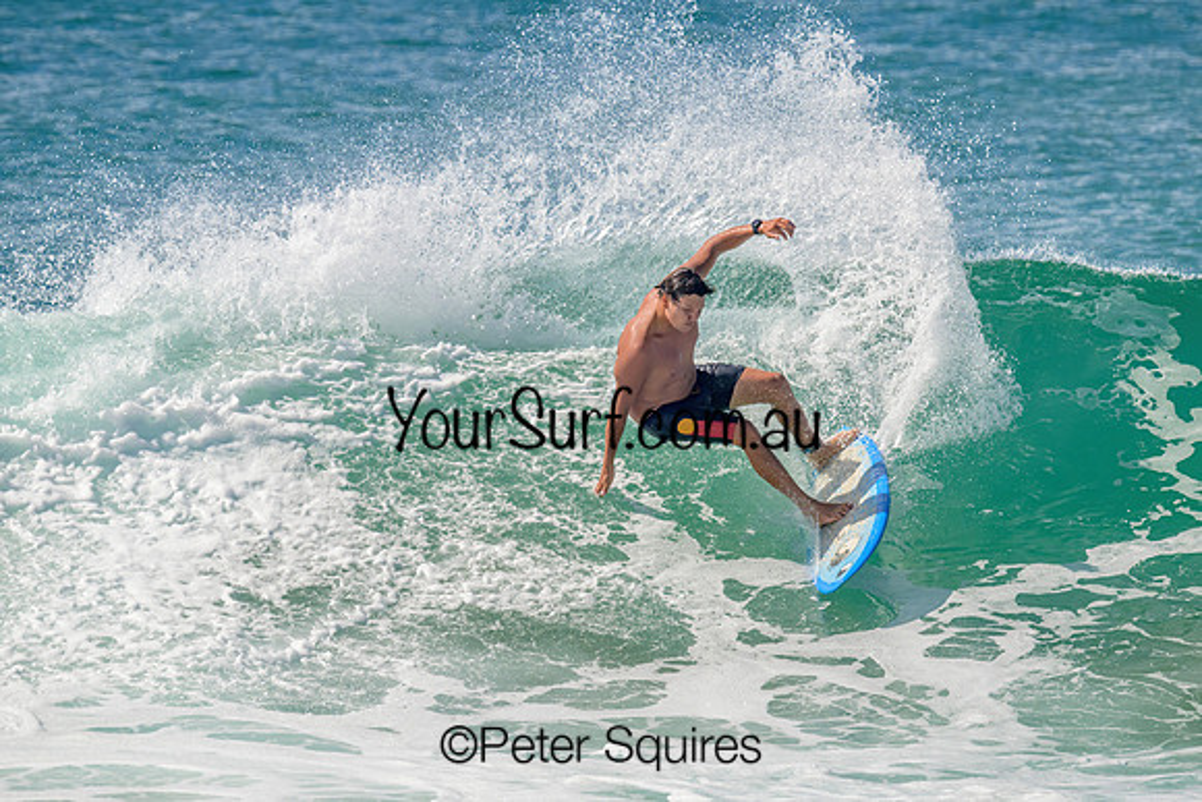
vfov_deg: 2.0
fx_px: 22890
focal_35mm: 685
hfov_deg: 3.0
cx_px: 635
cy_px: 384
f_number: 10
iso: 720
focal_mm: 530
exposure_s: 1/2000
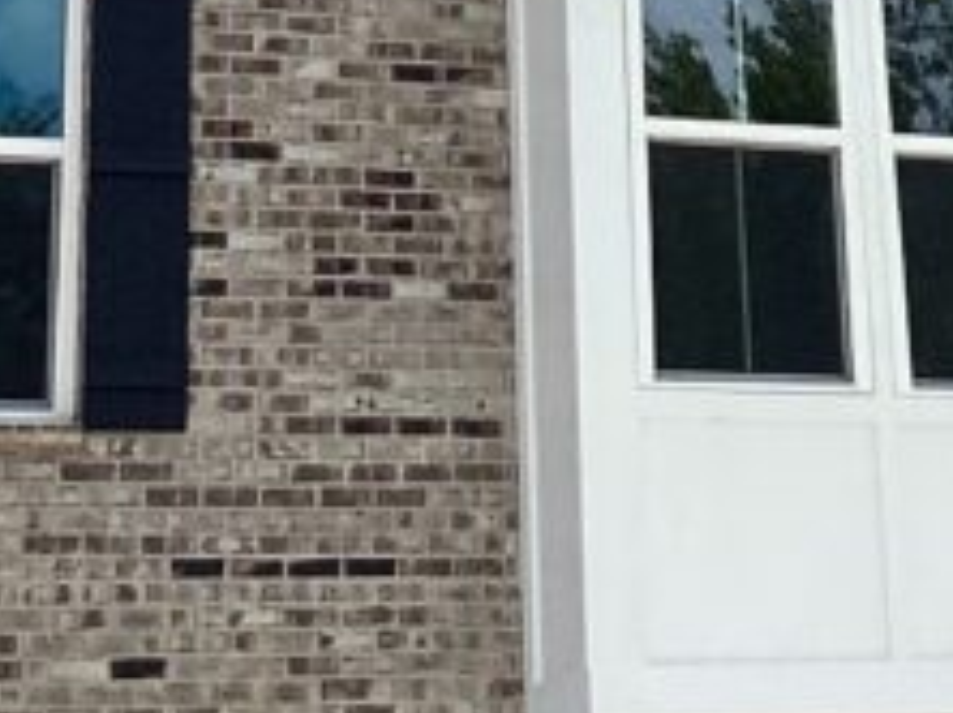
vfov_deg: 9.7
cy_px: -683
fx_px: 3933
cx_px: 940
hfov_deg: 13.6
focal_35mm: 143
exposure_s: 1/2262
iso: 25
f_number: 2.4
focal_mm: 3.3
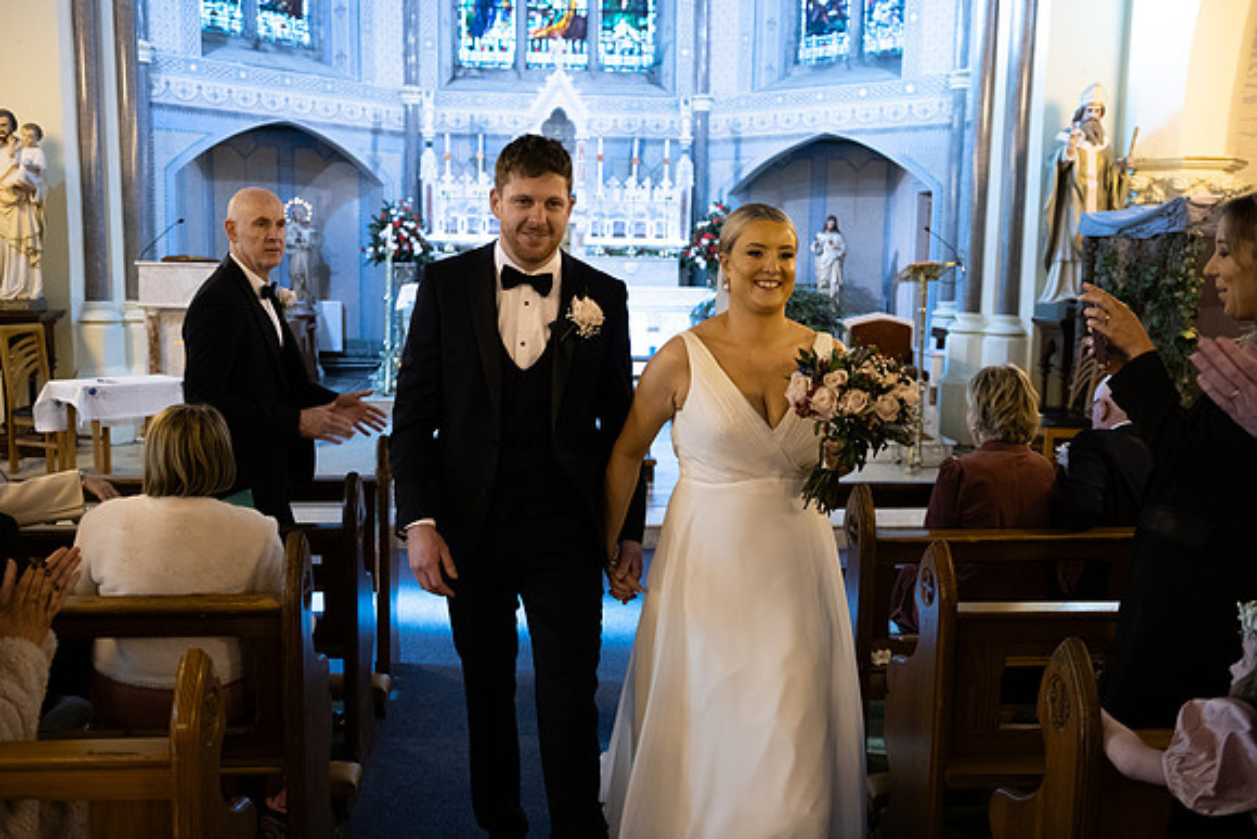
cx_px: 628
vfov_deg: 37.9
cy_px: 420
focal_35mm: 35
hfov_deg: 54.4
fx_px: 1222
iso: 1250
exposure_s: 1/160
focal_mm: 35
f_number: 3.5
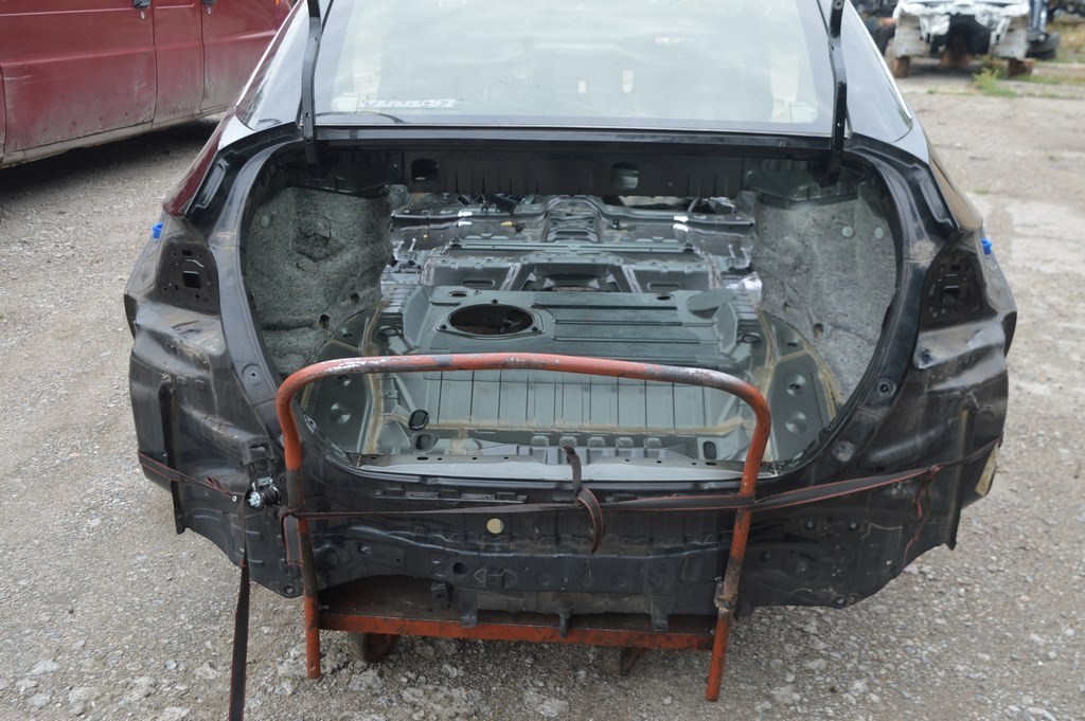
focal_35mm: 38
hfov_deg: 51.3
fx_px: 1129
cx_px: 542
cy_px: 360
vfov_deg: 35.4
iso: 140
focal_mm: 25
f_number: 5.6
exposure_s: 1/125
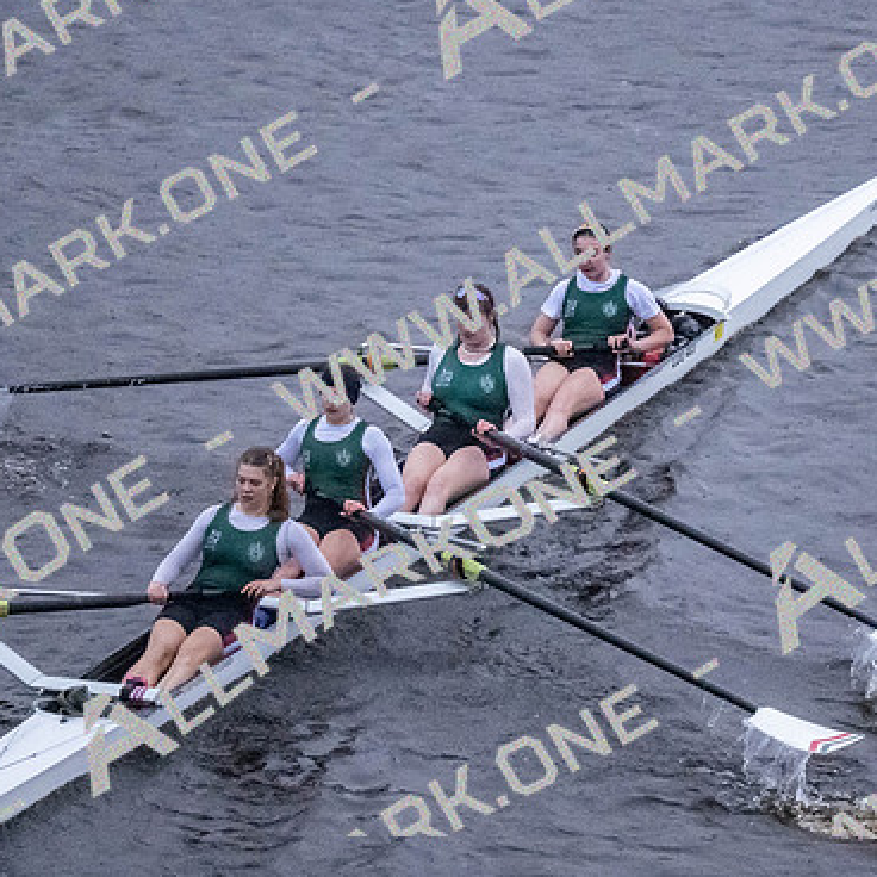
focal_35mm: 402
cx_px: 565
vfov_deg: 4.4
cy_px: 429
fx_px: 11523
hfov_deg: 4.4
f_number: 2.8
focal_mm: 200
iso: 8000
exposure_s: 1/1600
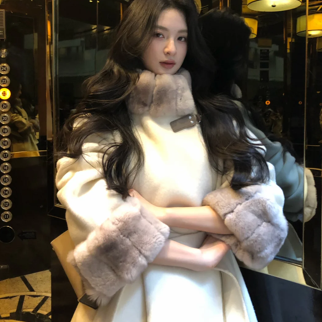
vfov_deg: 47.9
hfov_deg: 48.4
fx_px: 358
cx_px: 159
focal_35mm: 34
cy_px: 117
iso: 100
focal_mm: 3.99
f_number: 1.8
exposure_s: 1/9
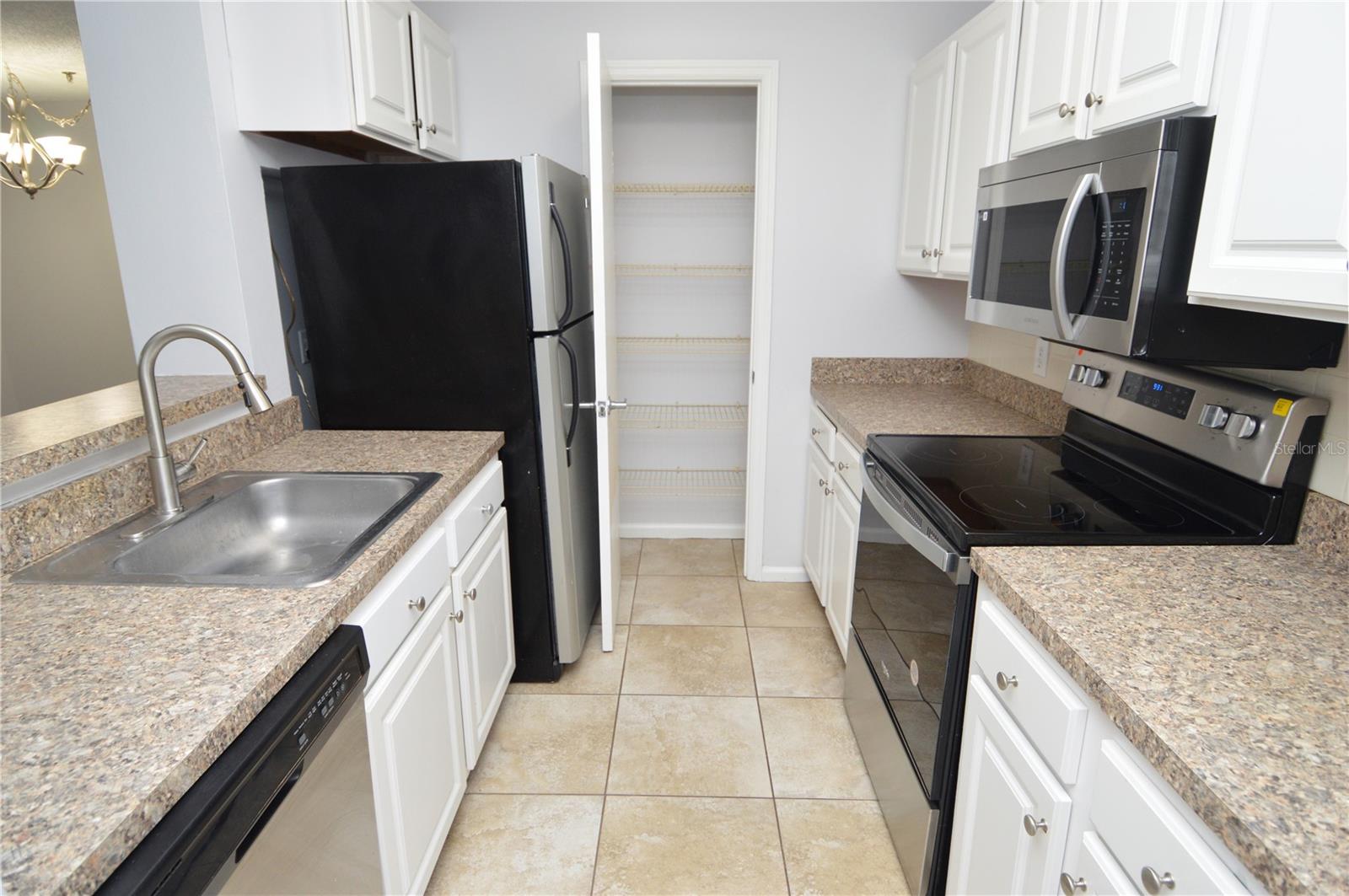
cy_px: 448
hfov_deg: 90.1
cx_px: 674
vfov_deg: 67.3
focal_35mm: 18
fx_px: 674
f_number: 4
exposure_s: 1/60
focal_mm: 12
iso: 560
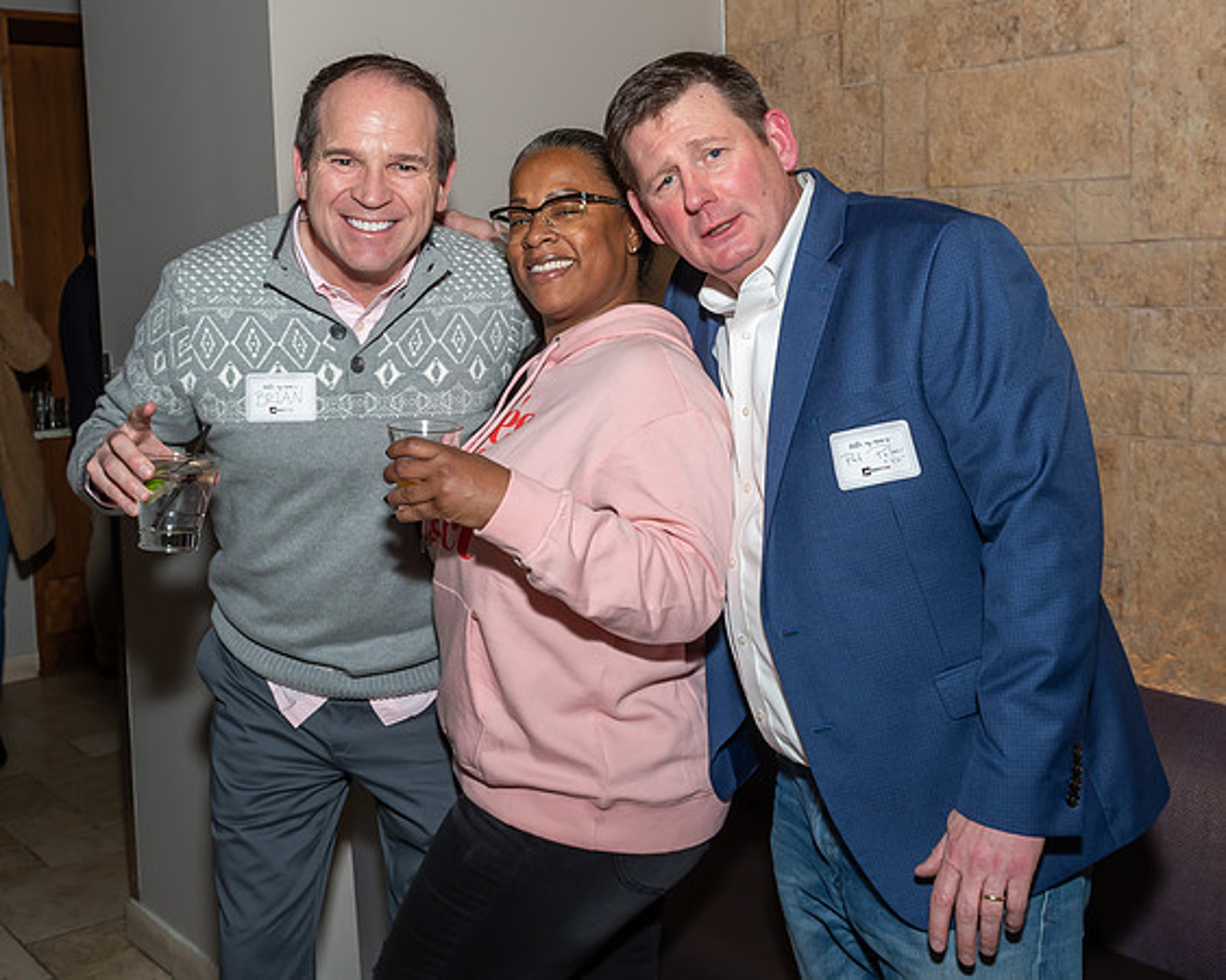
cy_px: 386
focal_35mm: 43
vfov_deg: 34.7
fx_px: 1563
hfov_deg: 42.8
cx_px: 553
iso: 400
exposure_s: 1/250
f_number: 7.1
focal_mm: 20
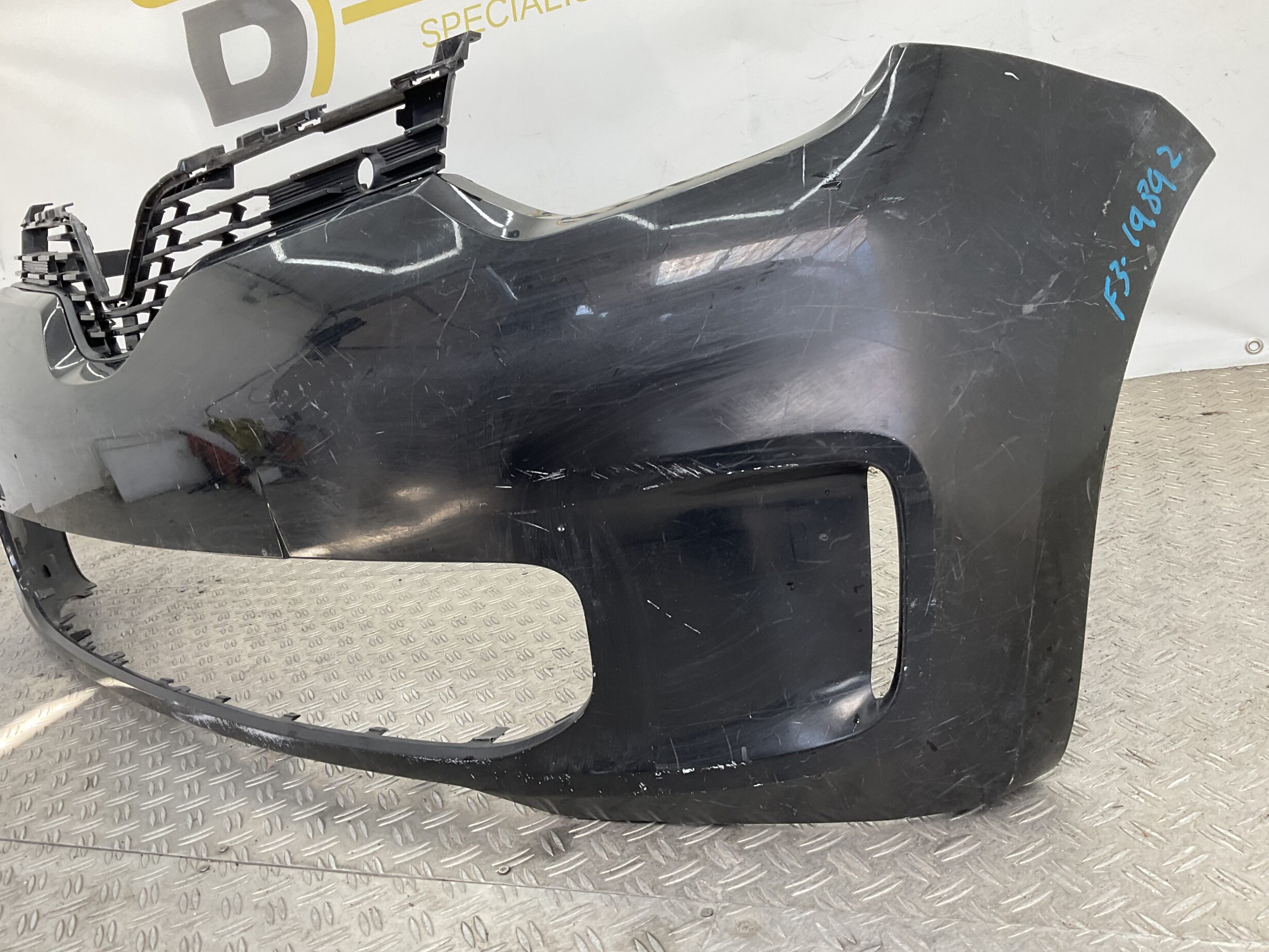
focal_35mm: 30
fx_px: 1100
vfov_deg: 46.8
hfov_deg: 60.0
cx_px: 620
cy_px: 470
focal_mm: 3
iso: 25
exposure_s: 1/100
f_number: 1.8
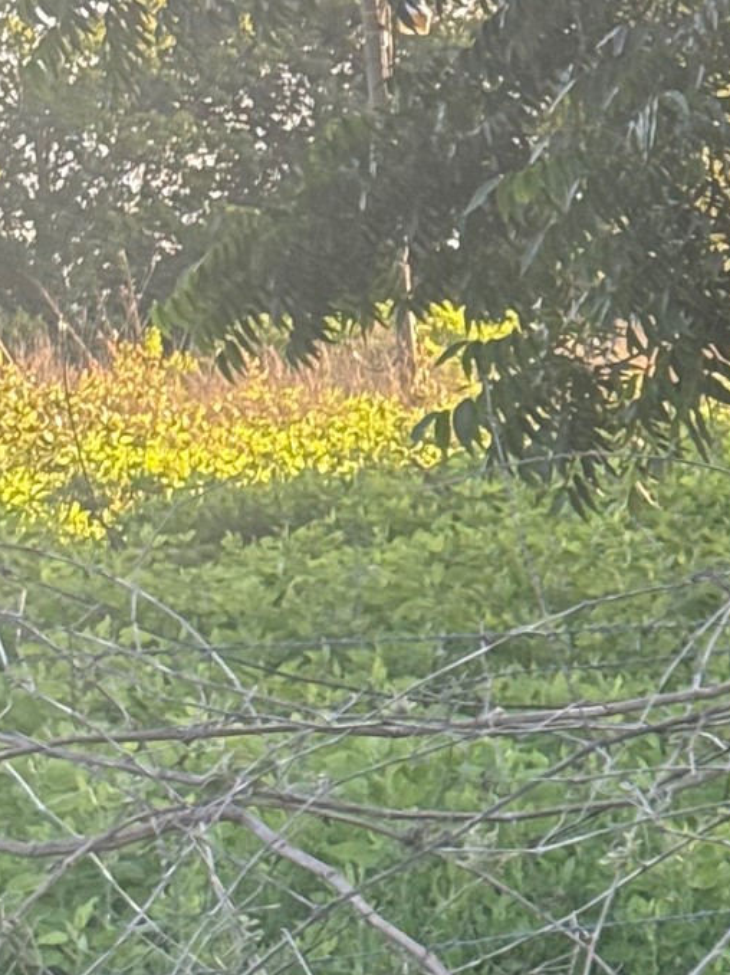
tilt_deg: -0.8
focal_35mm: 145
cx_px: 1073
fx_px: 4080
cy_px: 472
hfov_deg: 9.9
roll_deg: -0.6
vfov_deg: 13.6
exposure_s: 1/280
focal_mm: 6.76
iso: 80
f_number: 1.78
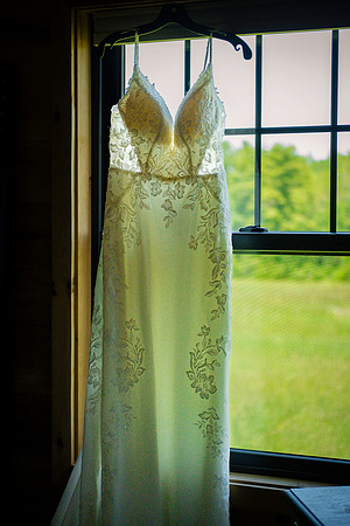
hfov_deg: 18.2
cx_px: 175
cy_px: 263
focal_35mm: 75
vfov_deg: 27.0
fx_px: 1094
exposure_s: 1/3500
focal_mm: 50
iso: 1600
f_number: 2
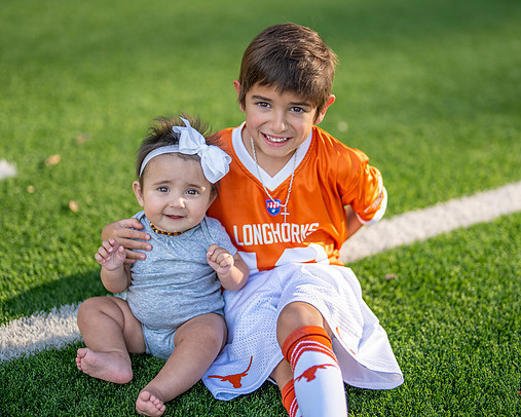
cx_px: 277
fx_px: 1049
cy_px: 195
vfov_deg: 22.5
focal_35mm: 68
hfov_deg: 27.9
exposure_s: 1/2500
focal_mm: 50
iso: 100
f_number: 1.2
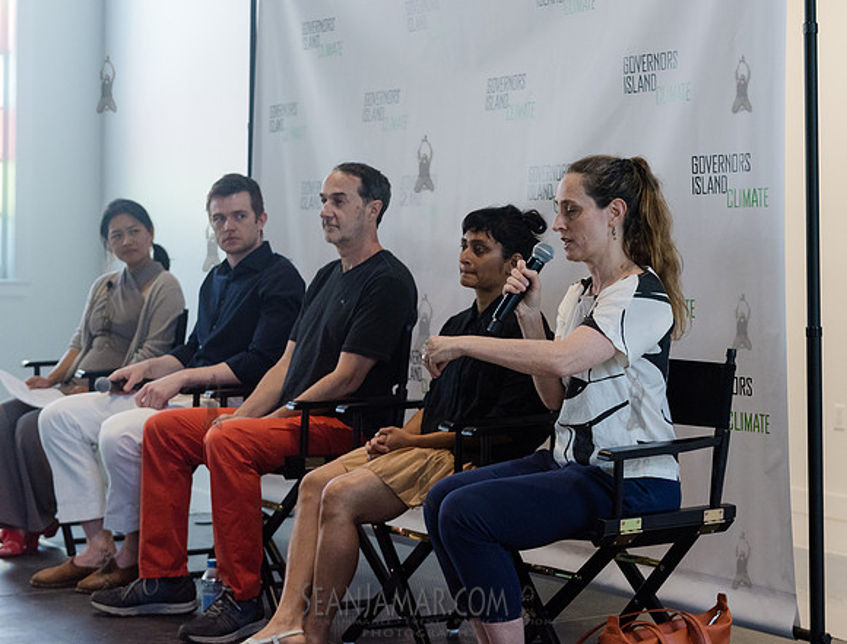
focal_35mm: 72
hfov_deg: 26.7
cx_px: 544
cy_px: 281
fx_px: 1774
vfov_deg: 20.6
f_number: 4
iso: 4000
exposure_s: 1/400
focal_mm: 58
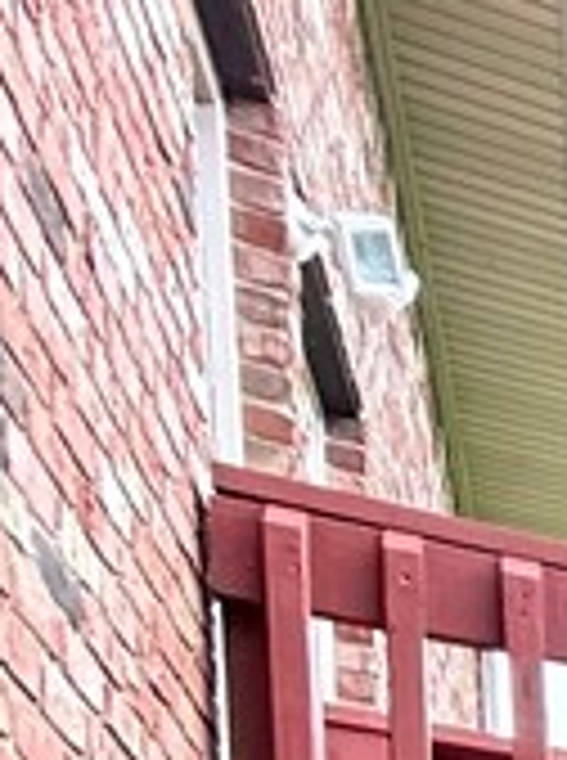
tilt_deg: -0.1
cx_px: 2192
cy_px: 1466
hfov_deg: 8.5
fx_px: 1863
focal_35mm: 85
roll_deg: -0.5
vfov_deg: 17.4
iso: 80
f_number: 2.2
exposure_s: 1/100
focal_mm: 2.22
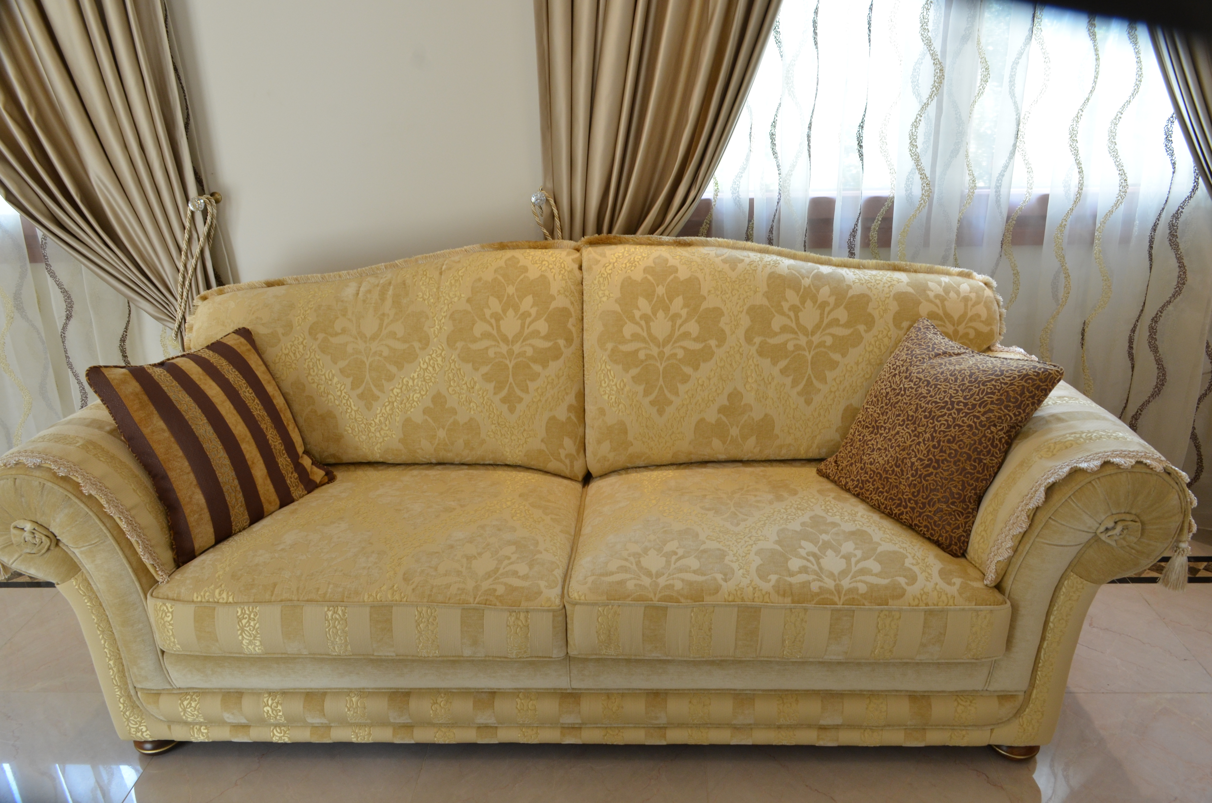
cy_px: 402
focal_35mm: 27
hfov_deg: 67.5
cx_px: 606
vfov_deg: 47.7
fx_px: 907
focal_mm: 18
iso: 500
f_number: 9
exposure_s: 1/13
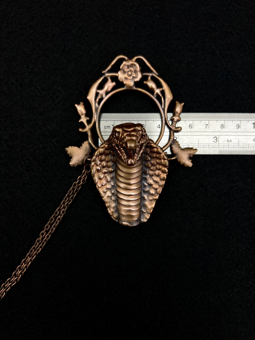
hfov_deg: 53.1
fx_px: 255
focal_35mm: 26
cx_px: 128
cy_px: 170
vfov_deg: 67.3
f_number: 1.5
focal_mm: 5.7
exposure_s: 1/100
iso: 32
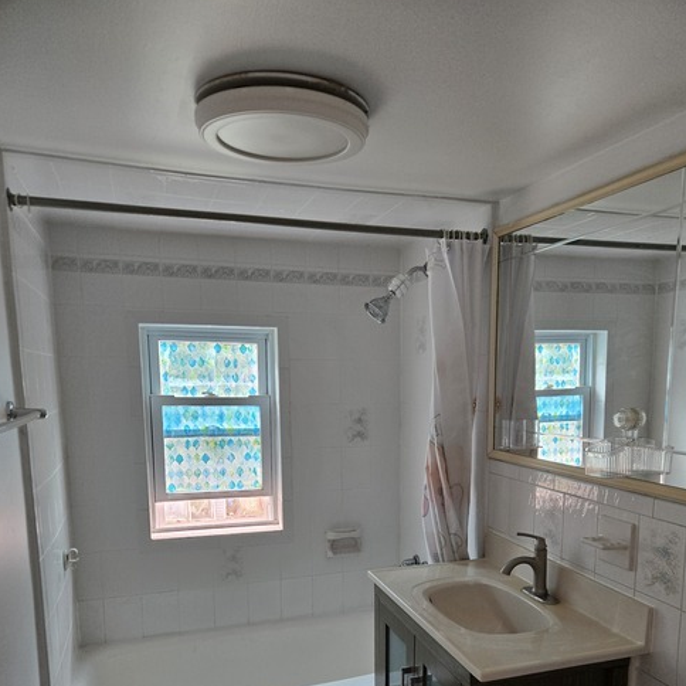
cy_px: 466
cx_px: 350
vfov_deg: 55.9
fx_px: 628
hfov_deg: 57.3
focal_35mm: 28
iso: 200
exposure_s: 1/120
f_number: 1.8
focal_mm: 5.4
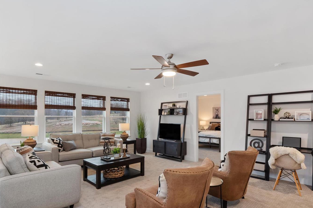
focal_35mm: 19
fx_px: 165
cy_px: 118
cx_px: 142
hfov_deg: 86.7
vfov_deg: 64.3
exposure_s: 1/2
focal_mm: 8
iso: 400
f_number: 10
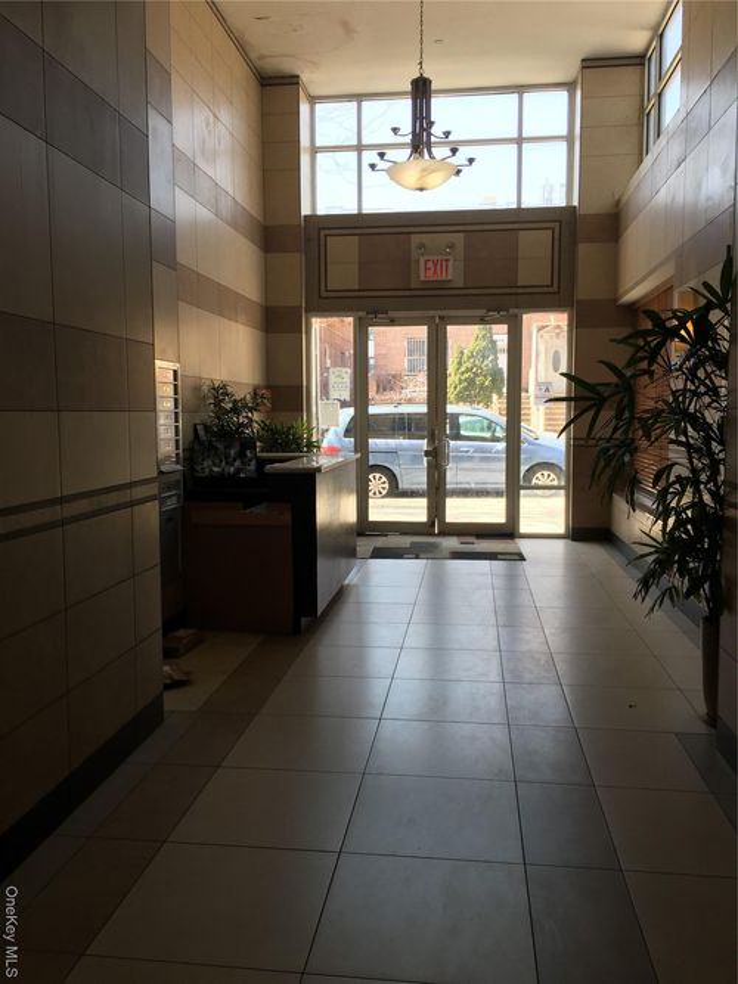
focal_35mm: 29
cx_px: 369
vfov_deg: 61.7
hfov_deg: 48.2
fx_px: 825
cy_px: 492
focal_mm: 4.15
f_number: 2.2
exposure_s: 1/120
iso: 32
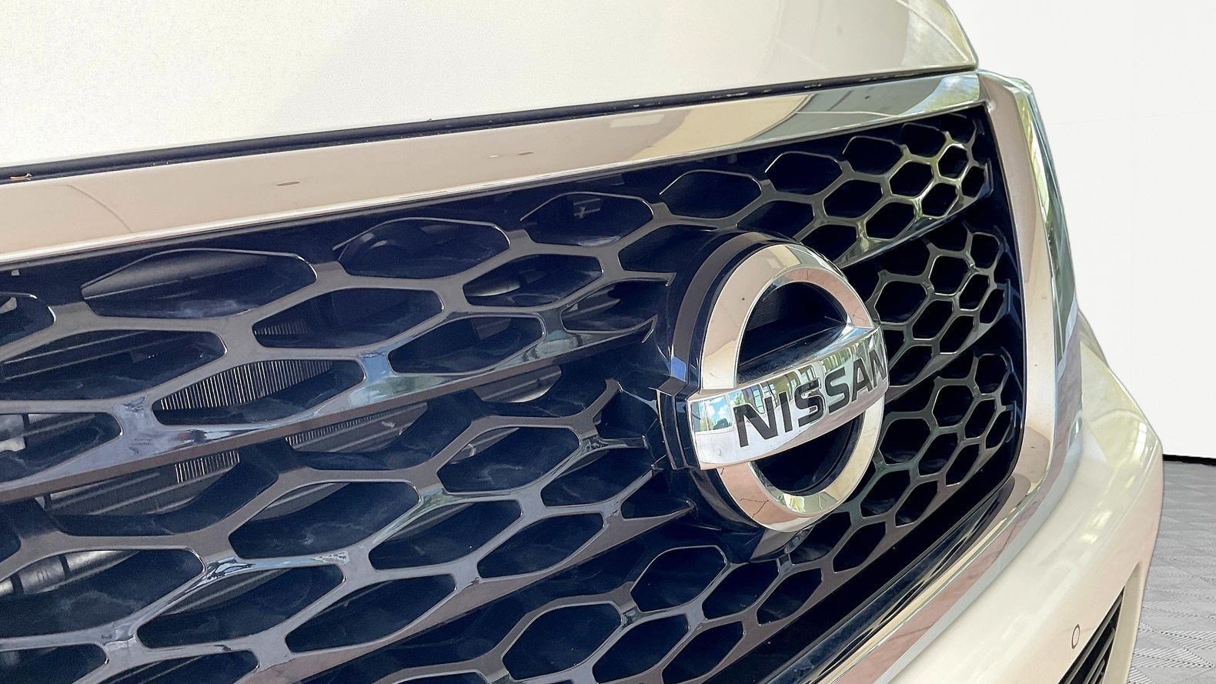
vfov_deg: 36.5
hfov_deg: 61.0
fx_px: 1032
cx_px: 603
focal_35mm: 32
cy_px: 418
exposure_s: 1/122
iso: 64
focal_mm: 3
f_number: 1.8
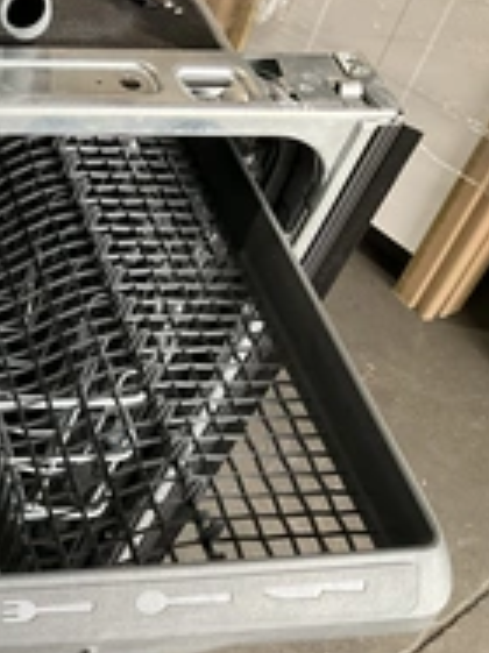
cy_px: 503
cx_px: -203
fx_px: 1169
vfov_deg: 30.6
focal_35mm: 62
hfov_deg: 20.8
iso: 64
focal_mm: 3
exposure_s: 1/110
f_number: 1.8
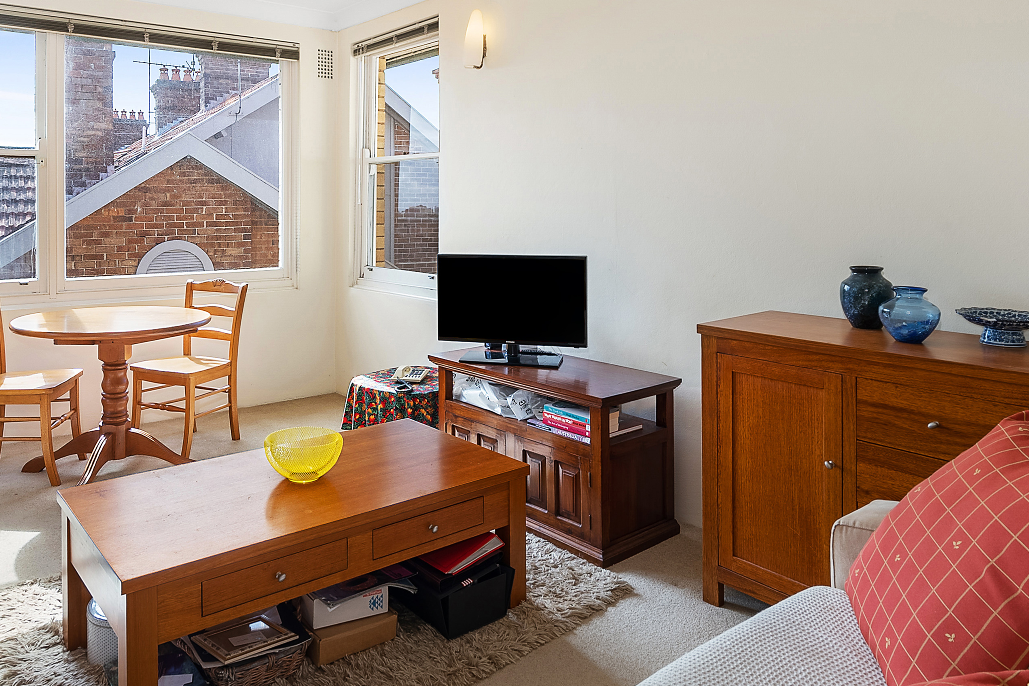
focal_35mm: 26
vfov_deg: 48.5
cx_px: 398
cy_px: 215
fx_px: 743
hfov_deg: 68.5
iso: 100
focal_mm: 16
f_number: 10
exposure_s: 1/20
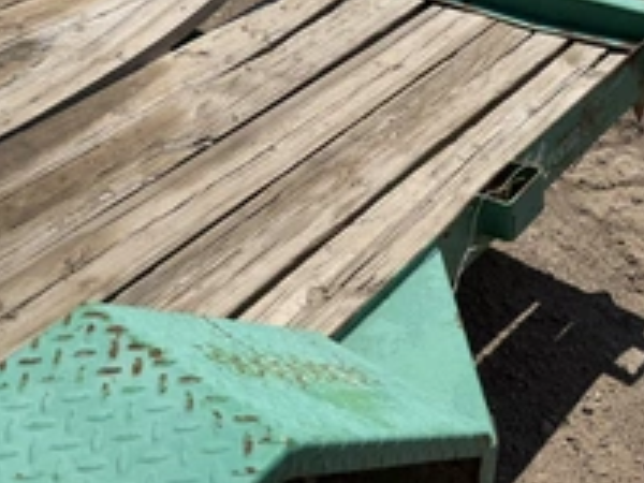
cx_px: 322
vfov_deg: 29.4
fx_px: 893
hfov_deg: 39.7
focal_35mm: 48
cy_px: 80
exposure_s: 1/10309
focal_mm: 6.76
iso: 80
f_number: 1.78
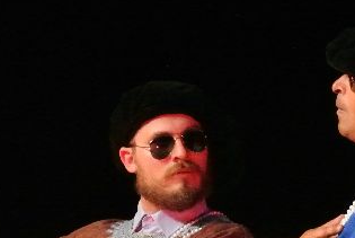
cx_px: 181
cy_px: 251
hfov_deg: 5.5
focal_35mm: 376
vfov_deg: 3.7
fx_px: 3713
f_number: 5.6
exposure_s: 1/60
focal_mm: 55.1
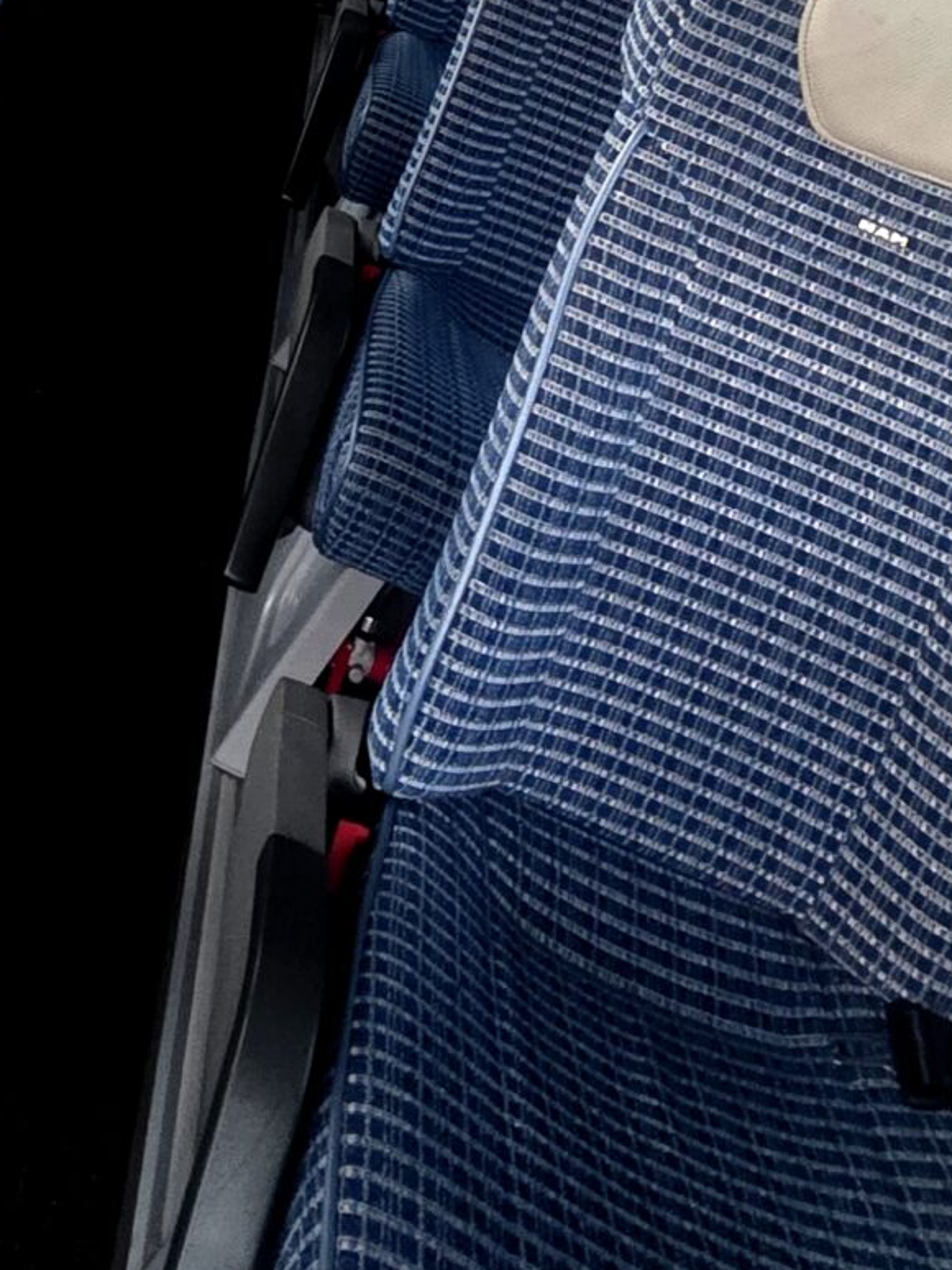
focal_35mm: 43
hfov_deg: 32.9
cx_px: 240
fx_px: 1578
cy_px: -233
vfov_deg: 35.2
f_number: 1.9
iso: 1000
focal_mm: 2.2
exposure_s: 1/33.3
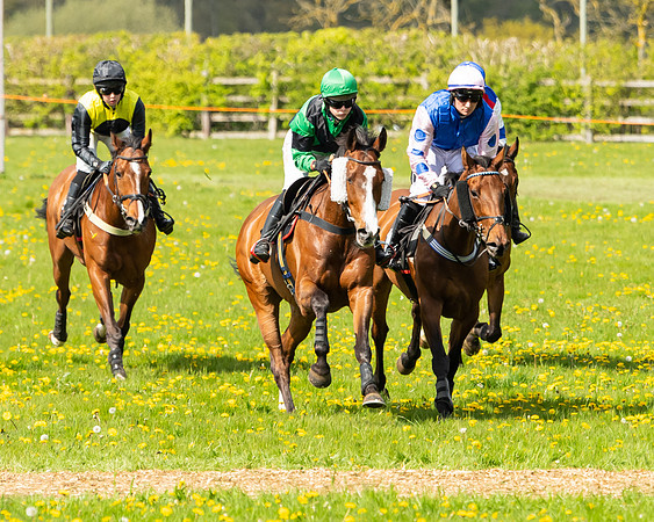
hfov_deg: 4.1
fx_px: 9092
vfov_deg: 3.3
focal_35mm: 470
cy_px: 261
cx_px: 503
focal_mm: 185
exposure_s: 1/2000
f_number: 4
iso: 200
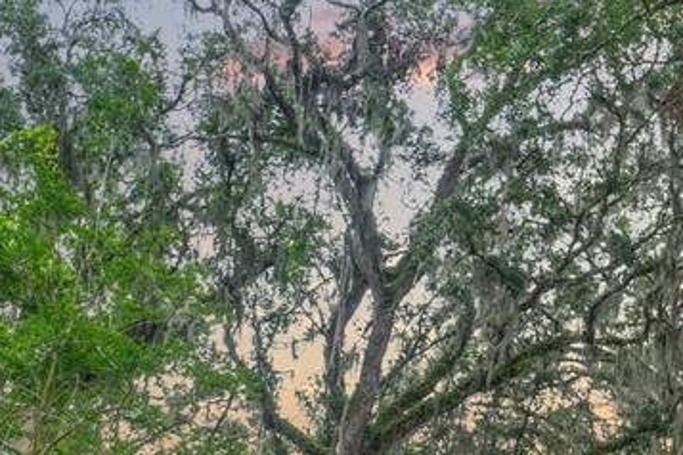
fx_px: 1266
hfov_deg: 29.8
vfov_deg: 18.5
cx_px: 182
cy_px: 648
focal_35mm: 67
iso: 400
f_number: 7.1
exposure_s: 1/100
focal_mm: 15.5
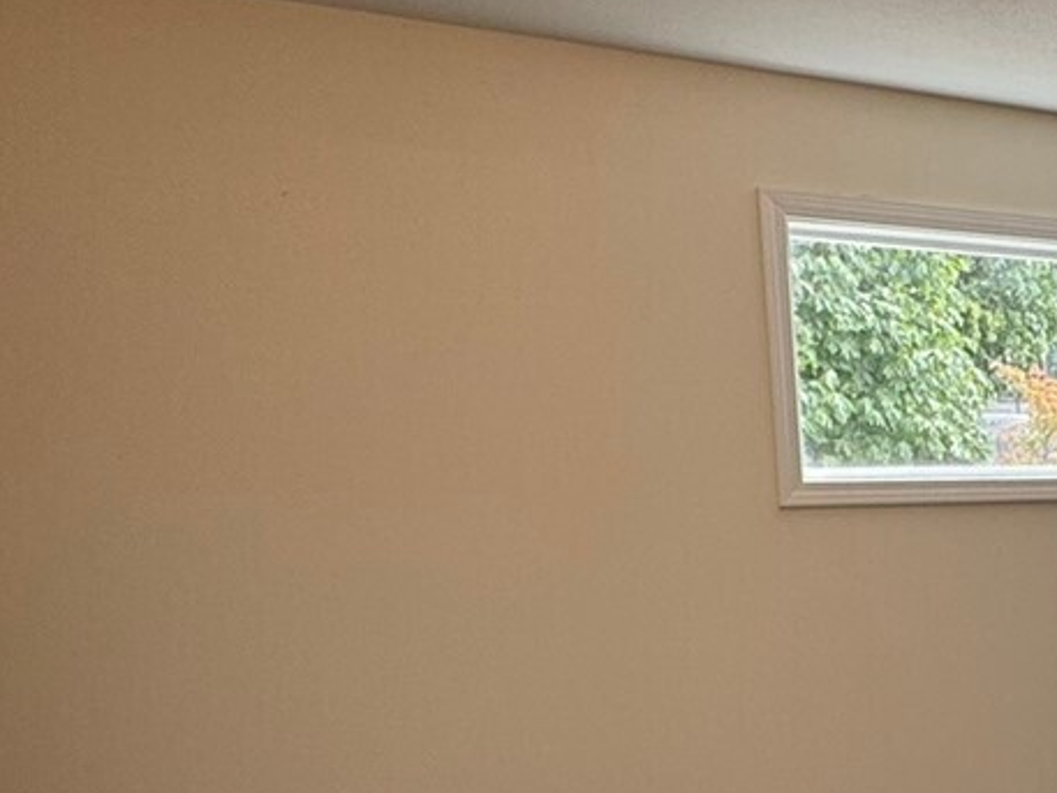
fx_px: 1497
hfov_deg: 31.0
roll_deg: +0.0
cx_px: 1346
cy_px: 712
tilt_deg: -9.1
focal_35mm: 49
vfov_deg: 28.6
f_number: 2.2
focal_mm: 2.22
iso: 64
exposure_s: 1/120
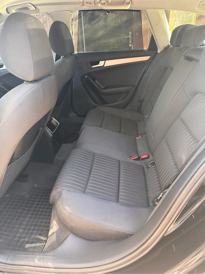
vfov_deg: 71.6
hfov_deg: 56.8
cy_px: 137
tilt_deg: -29.1
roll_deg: +1.9
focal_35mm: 24
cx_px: 102
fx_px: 190
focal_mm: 6.76
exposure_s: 1/121
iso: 200
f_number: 1.78
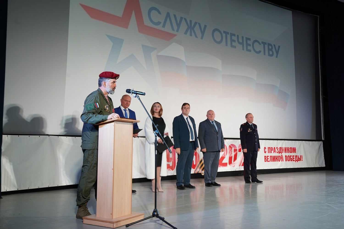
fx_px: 344
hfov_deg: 53.1
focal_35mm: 36
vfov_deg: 36.9
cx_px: 172
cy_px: 114
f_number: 7.1
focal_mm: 36
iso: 1000
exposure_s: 1/40
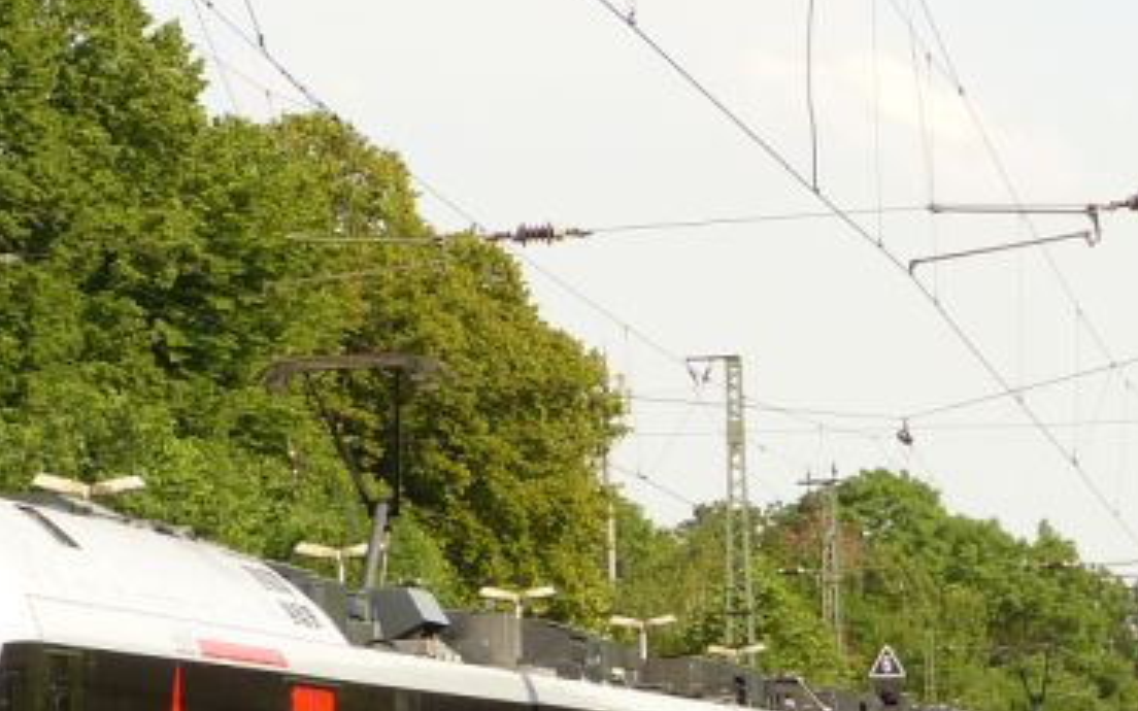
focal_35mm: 211
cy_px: 872
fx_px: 6544
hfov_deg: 9.9
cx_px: 167
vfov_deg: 6.2
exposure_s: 1/500
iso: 100
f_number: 4
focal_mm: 10.9
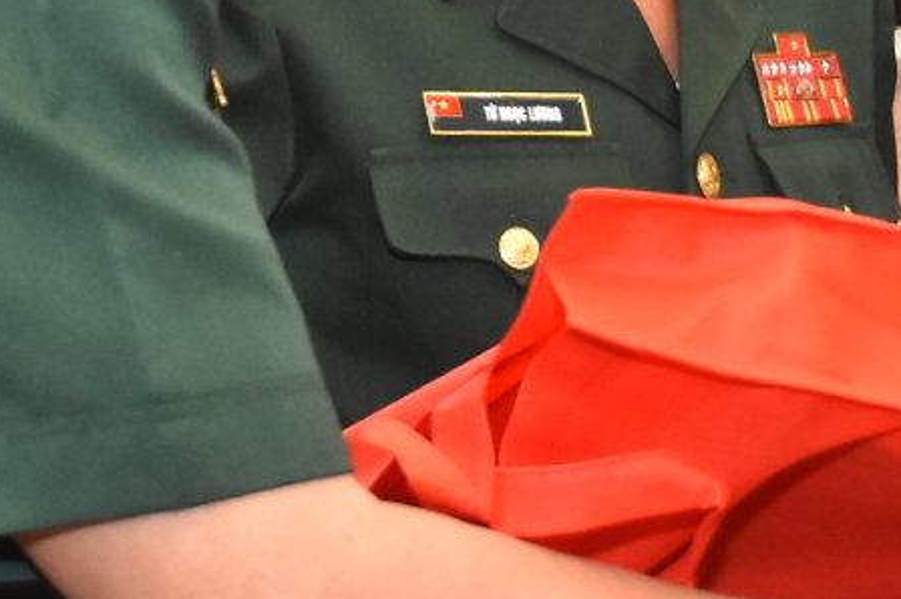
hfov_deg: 13.4
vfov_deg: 9.0
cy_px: -16
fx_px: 3801
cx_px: 732
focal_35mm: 152
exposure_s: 1/200
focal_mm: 28
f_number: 4
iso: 2500
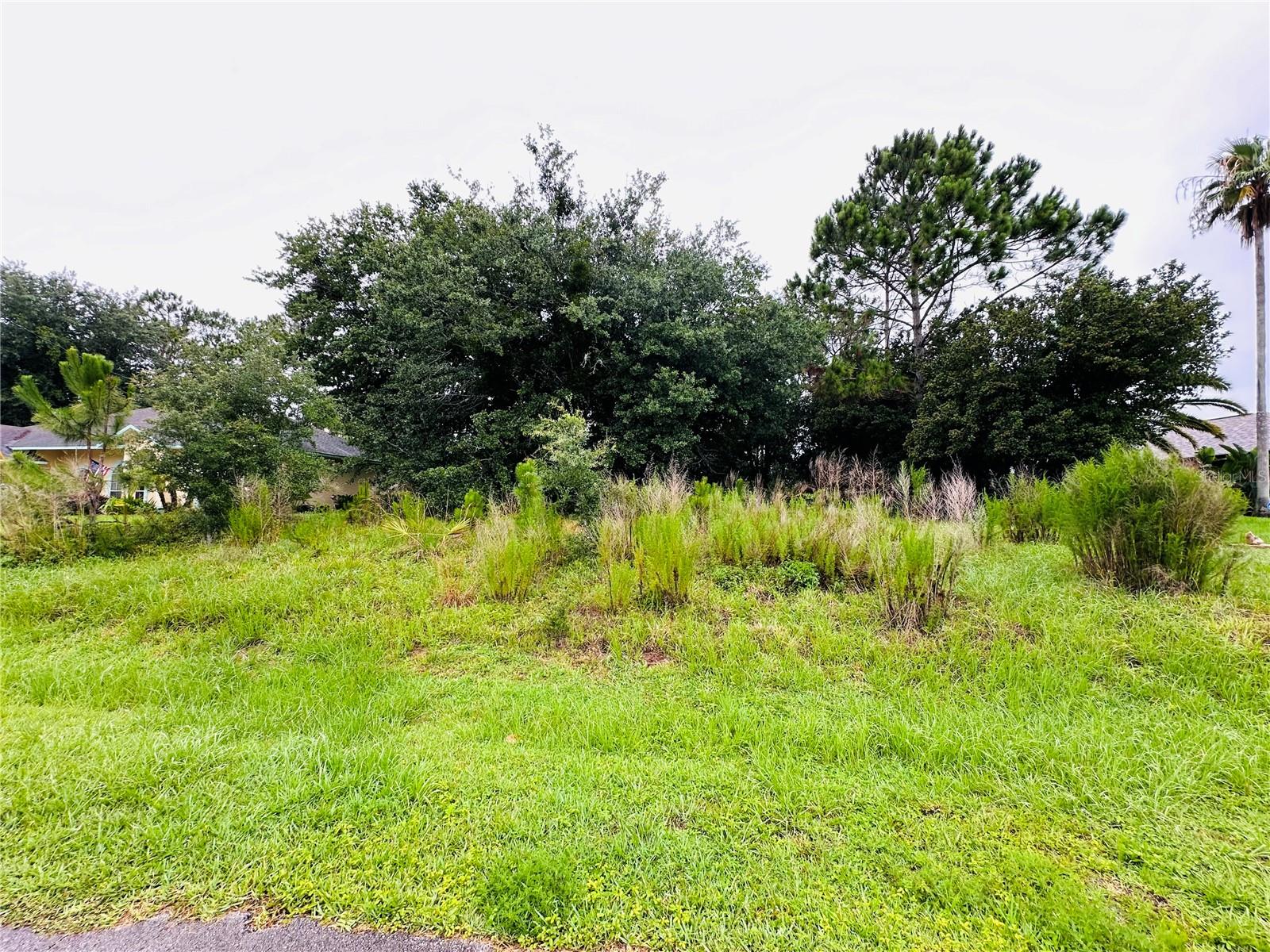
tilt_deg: +3.1
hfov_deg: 102.1
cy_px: 476
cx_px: 635
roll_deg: -0.5
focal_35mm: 14
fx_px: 514
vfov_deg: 85.7
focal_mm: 2.22
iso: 40
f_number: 2.2
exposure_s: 1/99
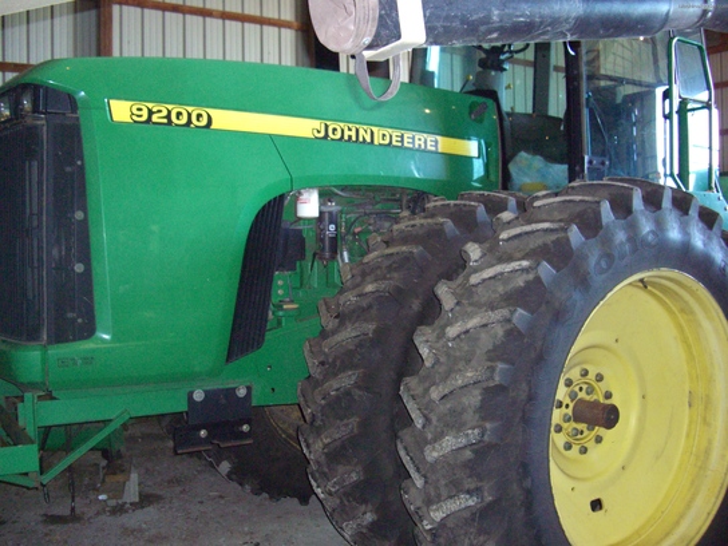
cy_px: 273
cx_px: 364
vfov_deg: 37.7
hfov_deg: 49.0
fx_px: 799
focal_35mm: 38
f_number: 2.8
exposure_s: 1/60
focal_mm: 7.9
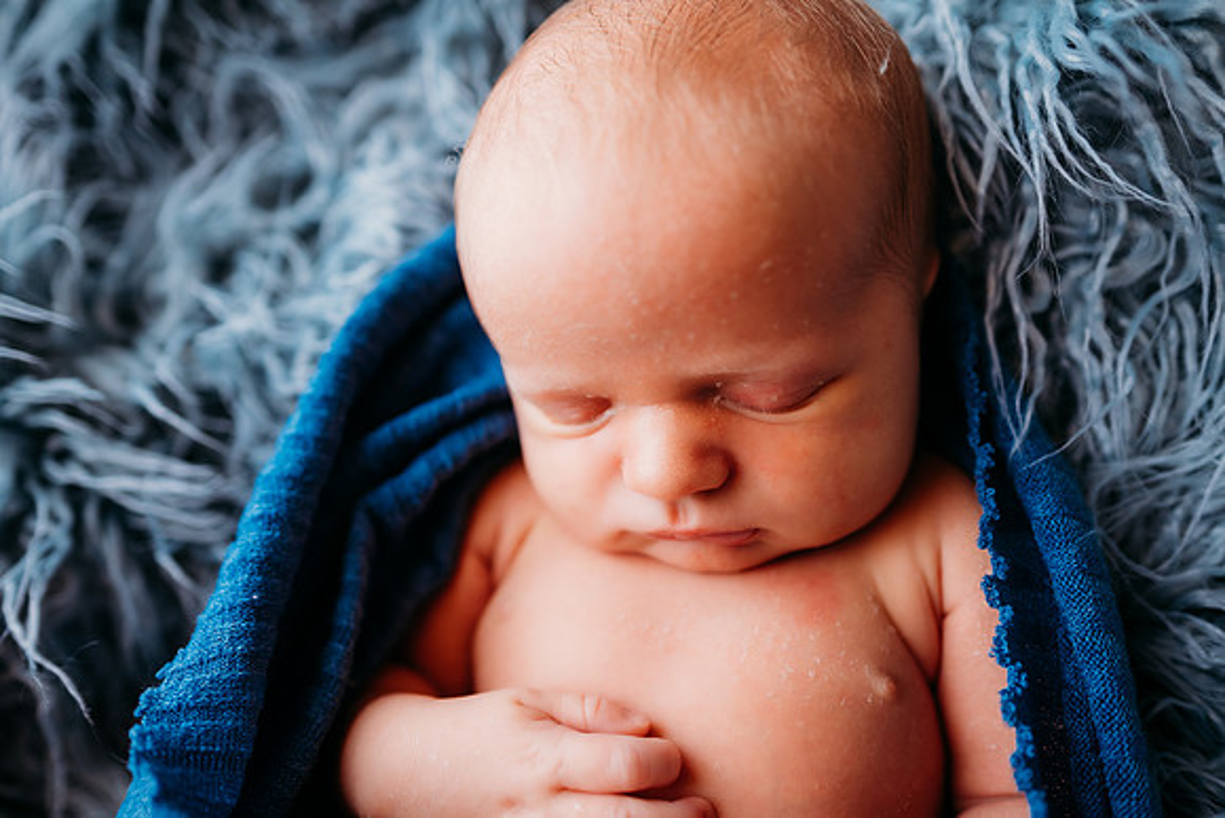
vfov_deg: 53.2
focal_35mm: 24
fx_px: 817
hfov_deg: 73.7
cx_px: 612
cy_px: 409
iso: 100
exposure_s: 1/160
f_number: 2.5
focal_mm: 24
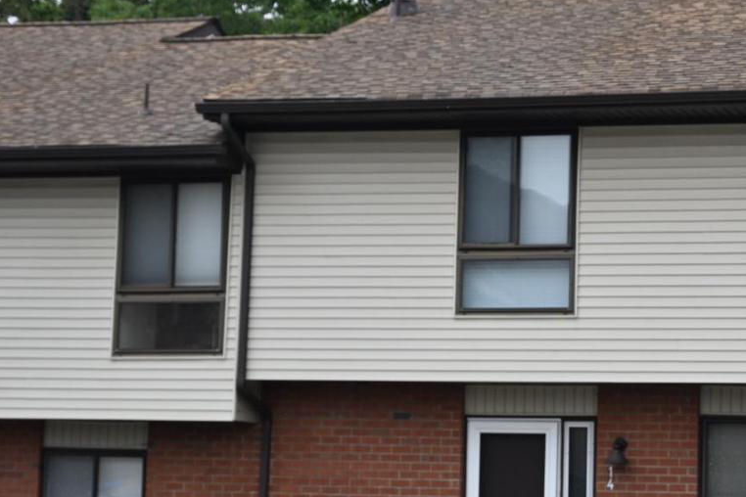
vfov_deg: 13.0
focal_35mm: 105
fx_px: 2175
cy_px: 326
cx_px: 702
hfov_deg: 19.1
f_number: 5.6
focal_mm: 37
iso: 200
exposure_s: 1/250
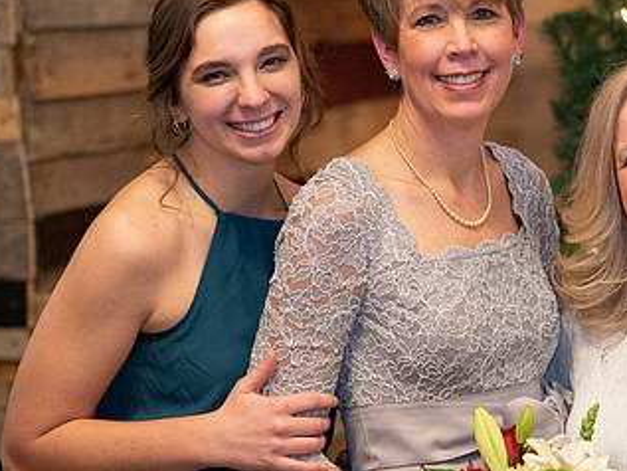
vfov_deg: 8.6
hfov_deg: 11.4
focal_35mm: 173
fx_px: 3135
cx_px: 542
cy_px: 275
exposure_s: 1/200
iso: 1000
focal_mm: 85
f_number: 2.2
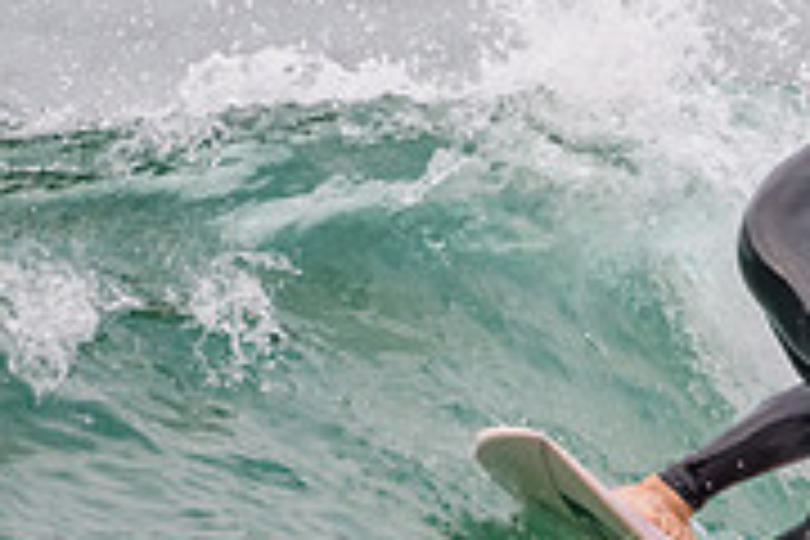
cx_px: 1087
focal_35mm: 1976
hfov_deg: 1.0
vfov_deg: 0.7
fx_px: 44457
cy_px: 519
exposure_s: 1/800
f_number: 5.6
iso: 400
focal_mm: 500
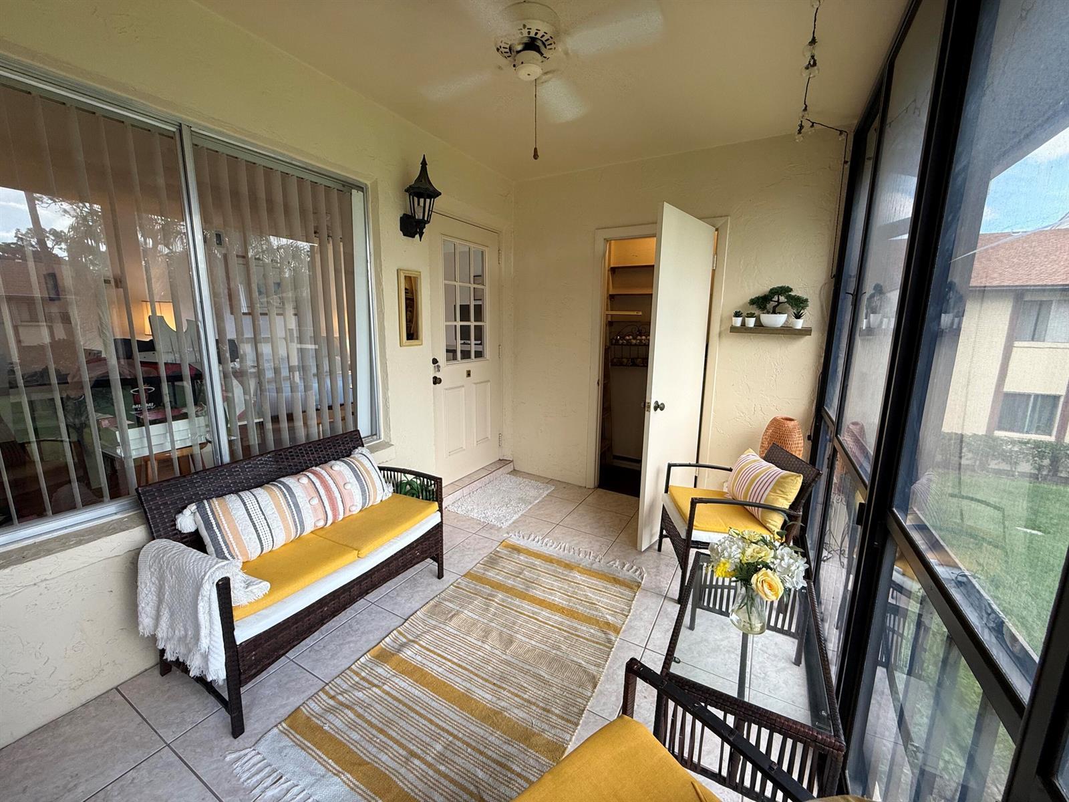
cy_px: 401
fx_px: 432
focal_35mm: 14
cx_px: 534
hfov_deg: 102.1
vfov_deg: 85.7
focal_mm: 2.22
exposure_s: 1/99
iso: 100
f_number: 2.2
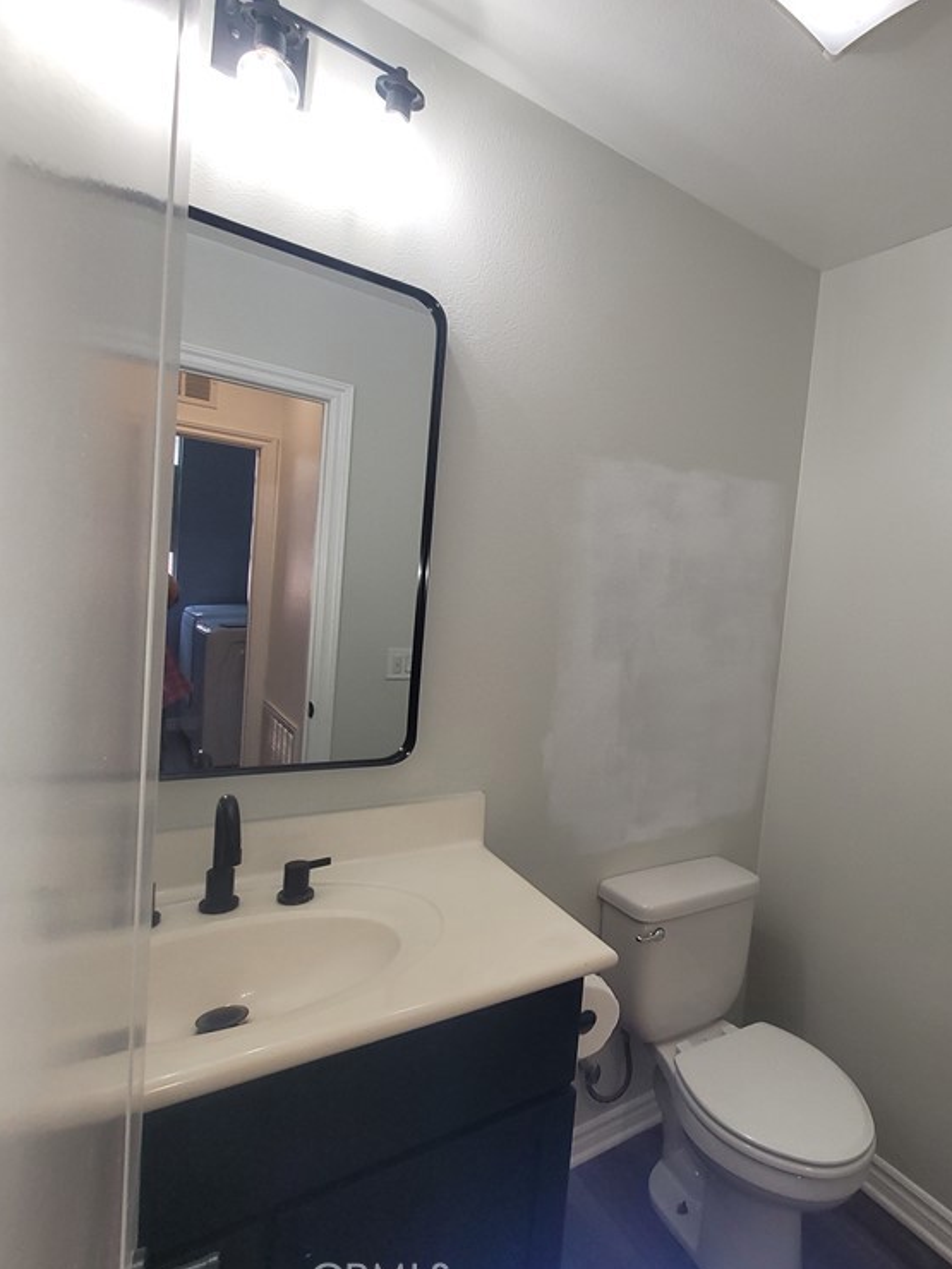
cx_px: 738
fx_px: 660
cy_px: 645
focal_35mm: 18
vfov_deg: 87.7
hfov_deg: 66.2
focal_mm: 2.2
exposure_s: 1/60
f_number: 2.2
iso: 80
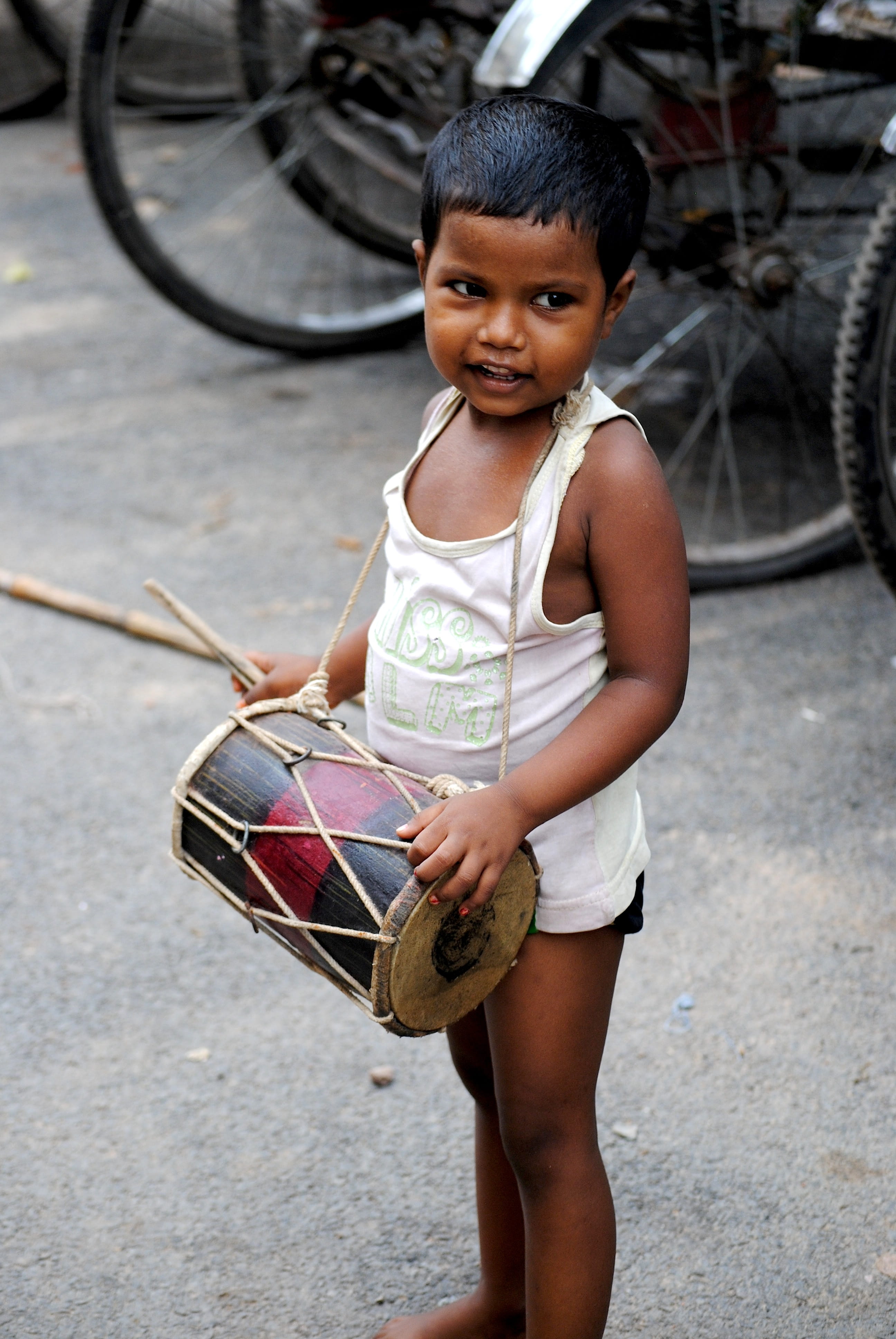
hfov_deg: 13.5
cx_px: 448
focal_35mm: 102
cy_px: 670
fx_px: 3797
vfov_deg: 20.0
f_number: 4.2
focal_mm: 68
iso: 200
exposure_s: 1/320
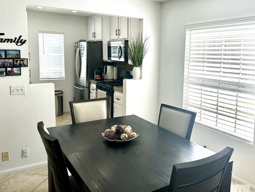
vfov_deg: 45.3
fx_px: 228
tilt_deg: -6.7
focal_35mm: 31
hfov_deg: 58.1
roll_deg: -1.0
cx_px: 146
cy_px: 80
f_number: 1.78
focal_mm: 6.86
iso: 80
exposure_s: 1/611
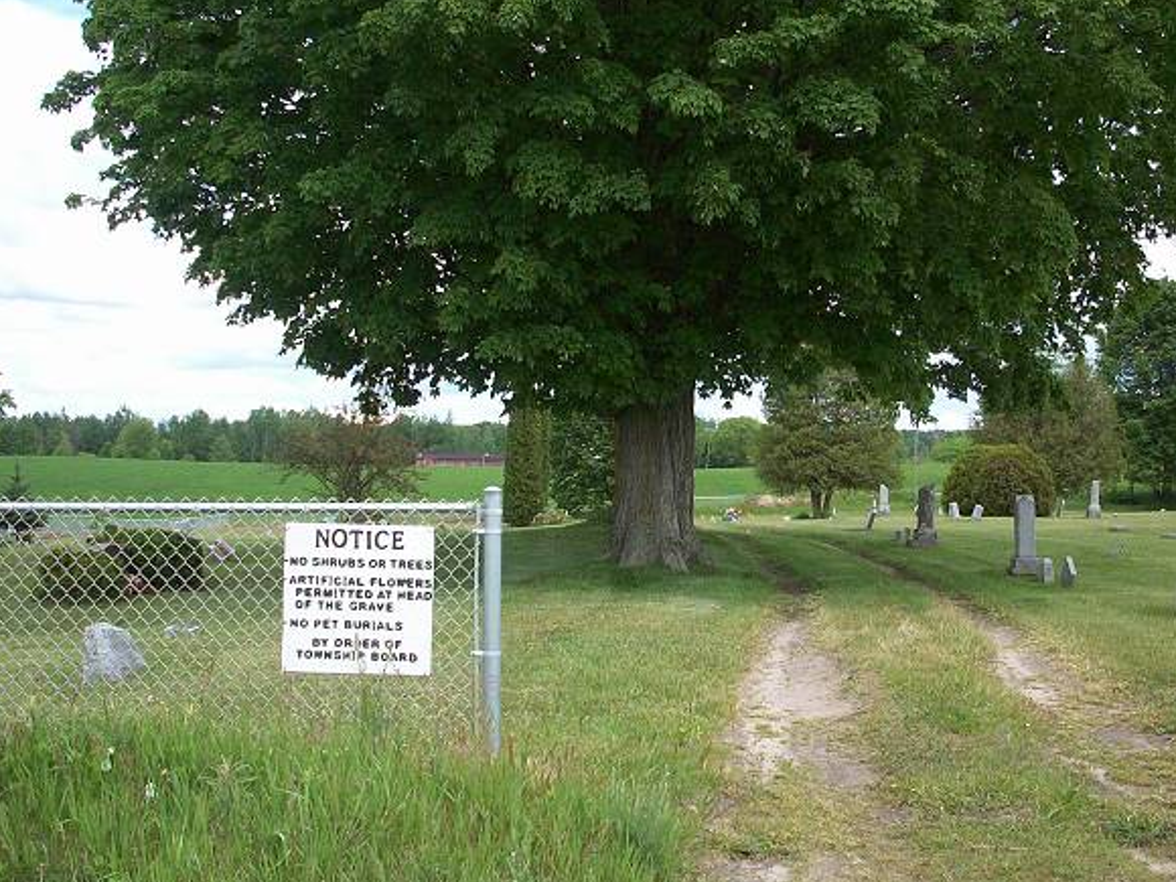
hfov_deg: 37.3
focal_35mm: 51
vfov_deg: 28.5
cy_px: 401
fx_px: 1733
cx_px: 728
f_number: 2.8
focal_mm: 6.2
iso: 80
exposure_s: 1/568
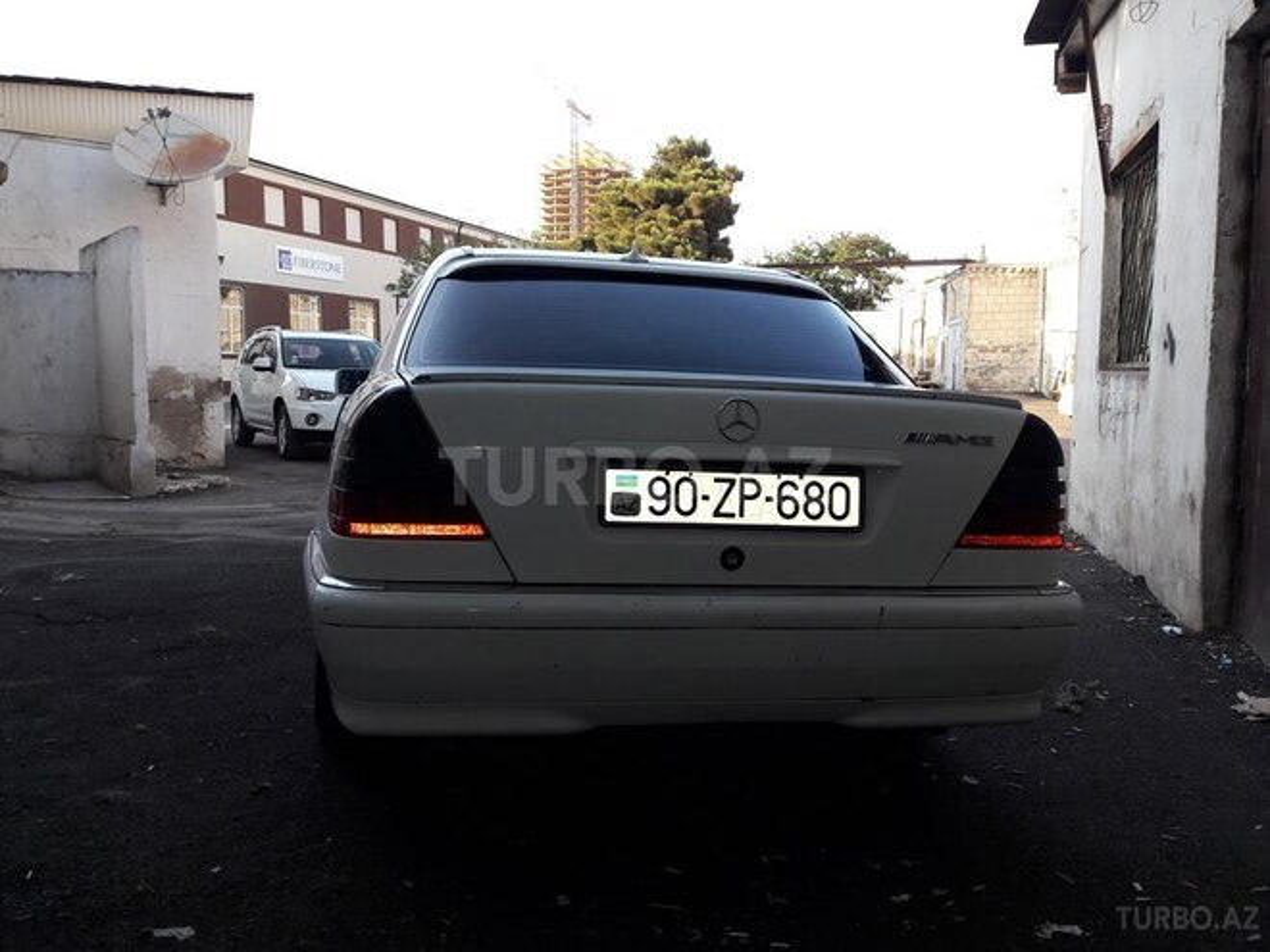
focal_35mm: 28
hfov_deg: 63.4
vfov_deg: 49.7
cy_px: 476
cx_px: 635
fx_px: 1027
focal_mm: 3.7
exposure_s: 1/180
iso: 40
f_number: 1.9
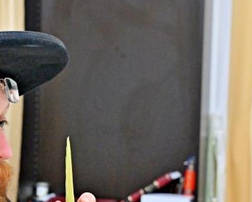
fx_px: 637
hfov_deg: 21.4
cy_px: 162
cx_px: -15
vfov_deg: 17.9
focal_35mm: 85
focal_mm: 30.5
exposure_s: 1/200
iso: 2000
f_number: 4
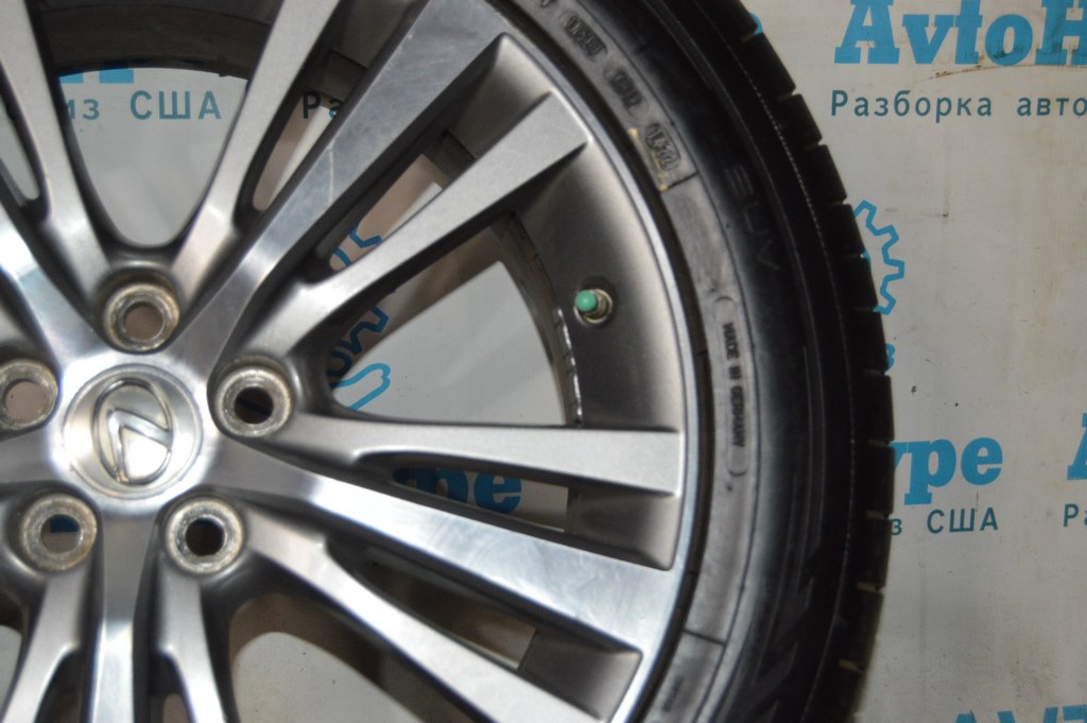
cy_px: 362
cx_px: 544
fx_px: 1810
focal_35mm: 60
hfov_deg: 33.4
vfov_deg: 22.6
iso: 1800
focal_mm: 40
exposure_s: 1/60
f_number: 5
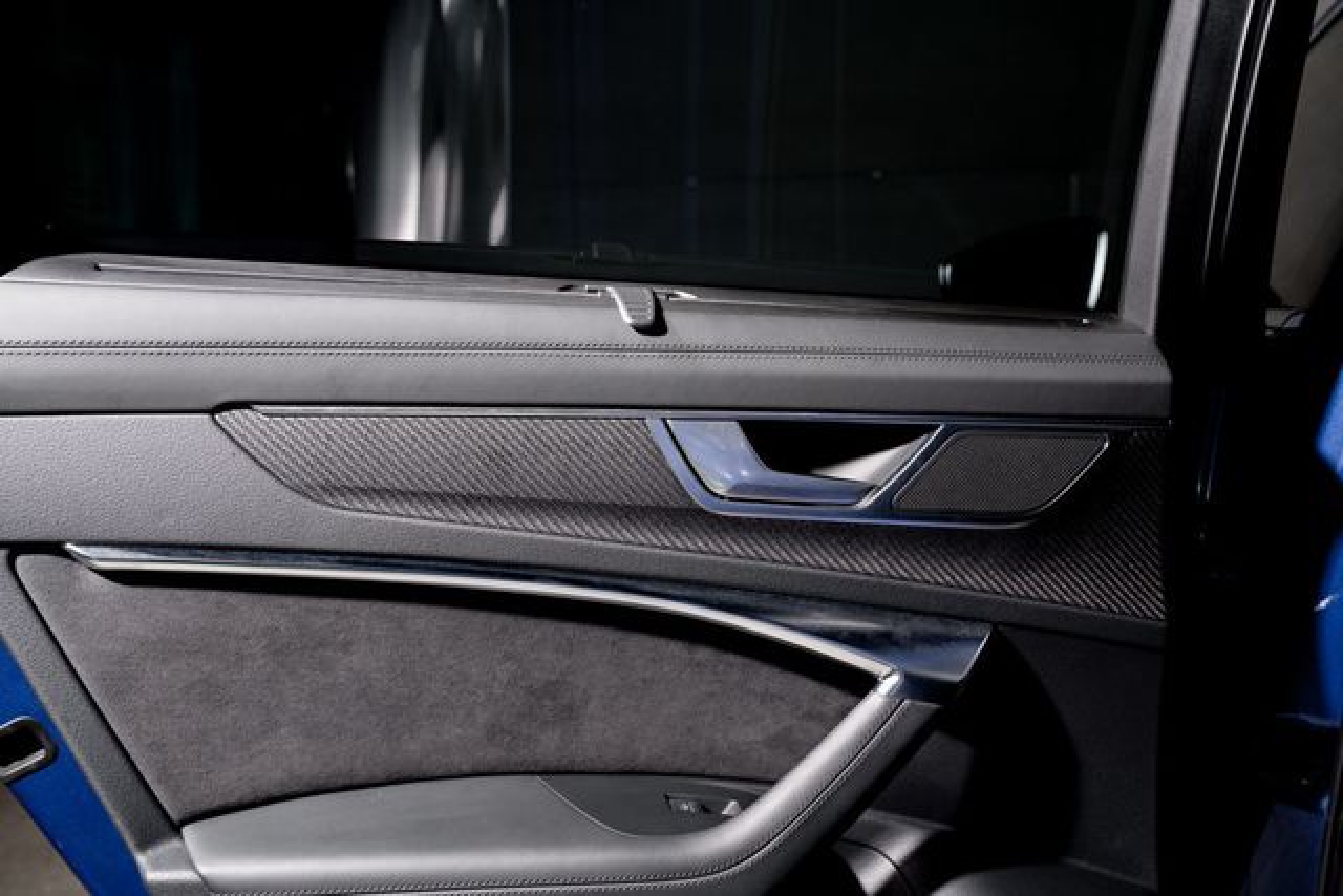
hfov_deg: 51.9
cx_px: 672
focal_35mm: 37
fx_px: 1381
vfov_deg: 36.0
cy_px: 448
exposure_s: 1/160
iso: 250
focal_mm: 37
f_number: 5.6
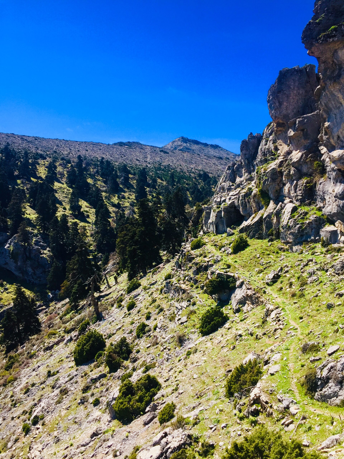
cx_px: 172
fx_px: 384
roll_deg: -0.8
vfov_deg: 61.7
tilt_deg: +3.9
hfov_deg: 48.2
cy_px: 230
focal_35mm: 29
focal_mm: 4.15
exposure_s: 1/1236
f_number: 2.2
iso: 32
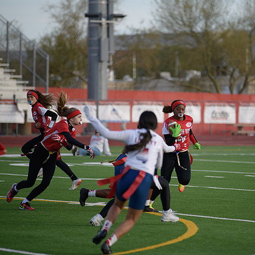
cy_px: 127
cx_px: 177
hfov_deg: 6.8
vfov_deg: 6.8
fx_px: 2142
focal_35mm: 257
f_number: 2.8
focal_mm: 200
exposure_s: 1/4000
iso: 640
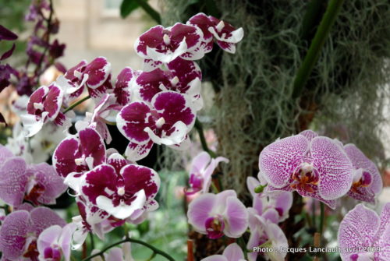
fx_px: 716
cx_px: 195
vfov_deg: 20.7
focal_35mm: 66
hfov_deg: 30.5
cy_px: 130
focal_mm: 44
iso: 800
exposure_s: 1/40
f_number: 4.5
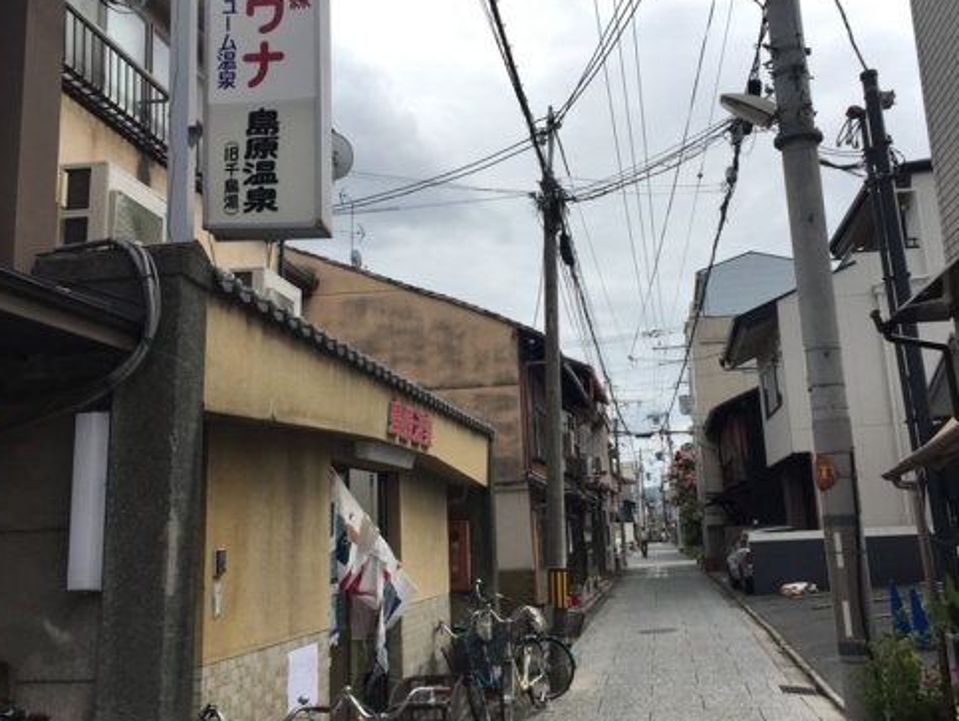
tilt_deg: +9.8
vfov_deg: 39.6
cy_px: 308
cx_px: 540
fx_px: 998
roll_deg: +2.2
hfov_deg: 51.2
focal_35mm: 36
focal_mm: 4.15
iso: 32
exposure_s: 1/1582
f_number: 2.2
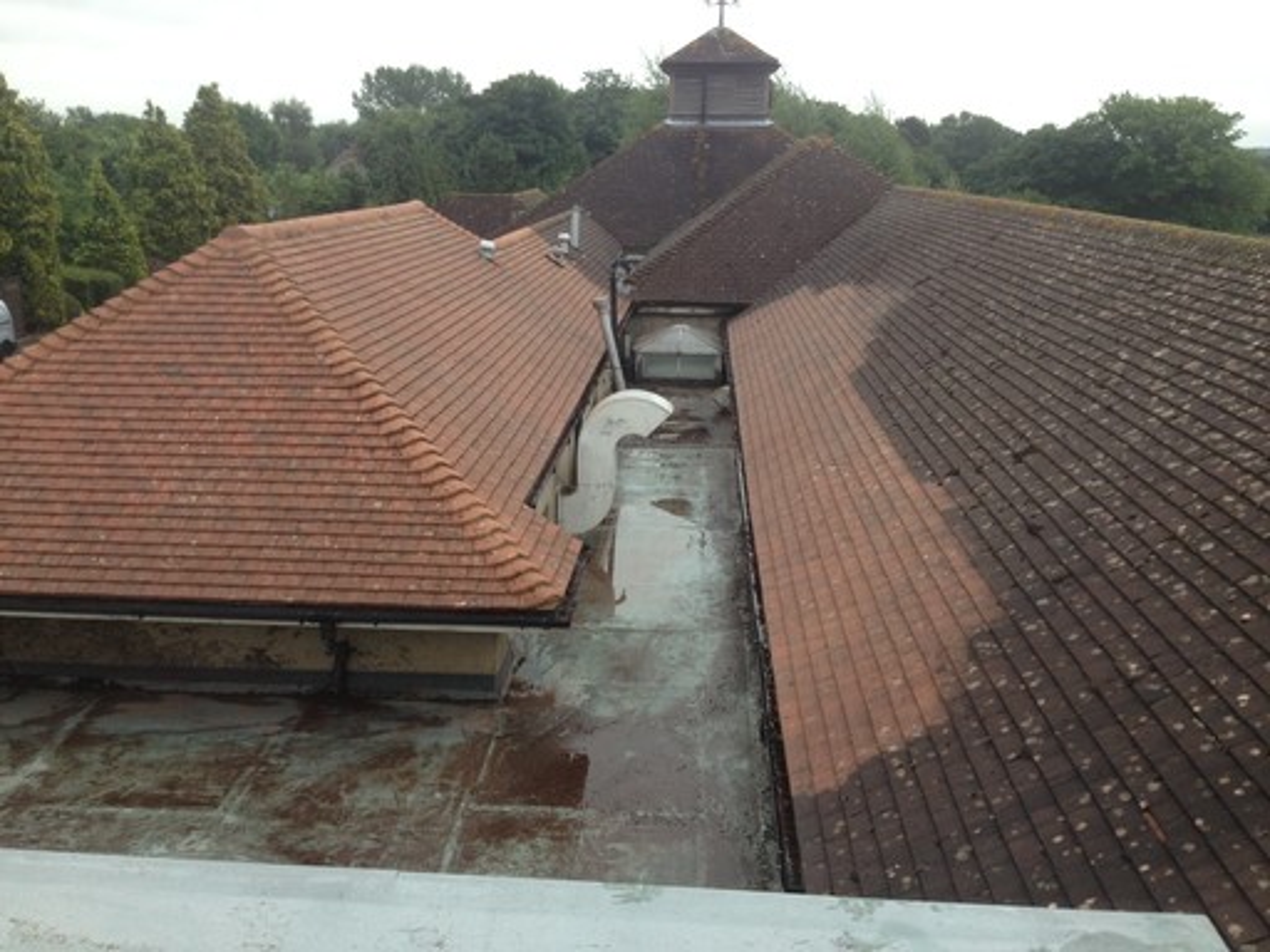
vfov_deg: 40.7
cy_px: 476
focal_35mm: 35
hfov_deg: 52.6
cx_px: 635
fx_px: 1284
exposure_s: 1/189
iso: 50
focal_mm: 4.28
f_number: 2.4
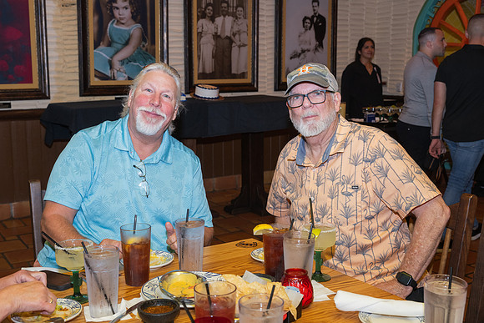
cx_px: 242
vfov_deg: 30.8
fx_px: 585
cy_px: 162
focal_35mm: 44
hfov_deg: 44.9
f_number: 6.3
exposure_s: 1/100
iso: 1000
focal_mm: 42
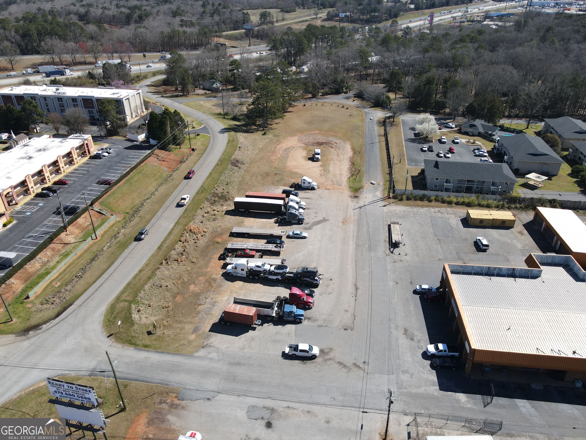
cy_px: 220
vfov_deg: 56.8
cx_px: 293
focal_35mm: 24
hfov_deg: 71.6
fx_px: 406
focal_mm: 4.5
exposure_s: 1/500
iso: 100
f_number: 2.8
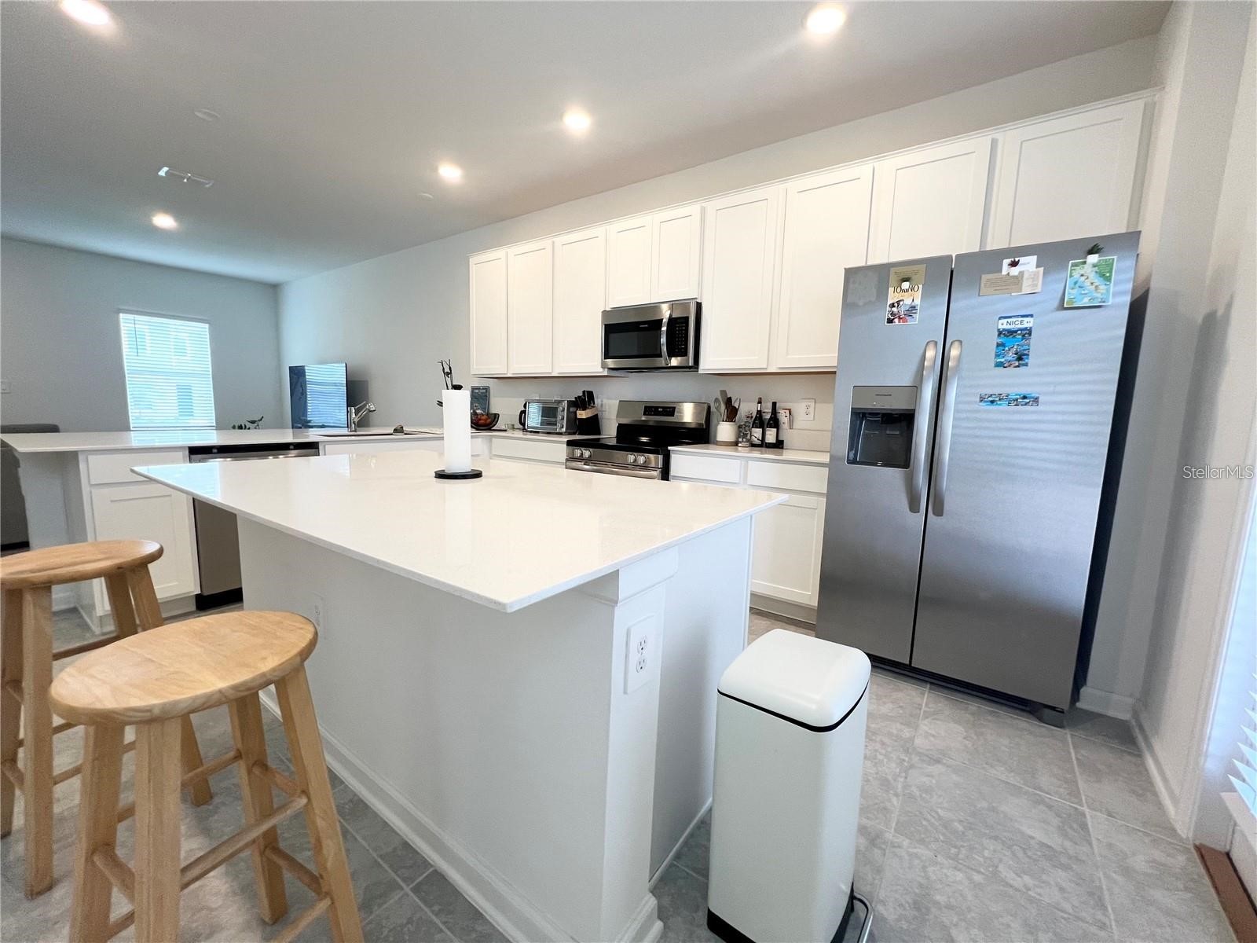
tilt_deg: -7.2
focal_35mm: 13
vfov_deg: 89.9
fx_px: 472
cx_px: 628
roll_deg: -1.4
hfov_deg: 106.2
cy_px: 472
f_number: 1.8
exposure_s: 1/120
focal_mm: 1.57
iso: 160
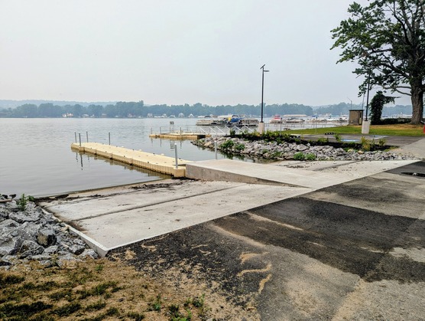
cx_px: 212
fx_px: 295
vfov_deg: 57.0
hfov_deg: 71.5
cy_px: 160
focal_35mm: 24
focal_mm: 6.81
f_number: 1.85
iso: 48
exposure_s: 1/633
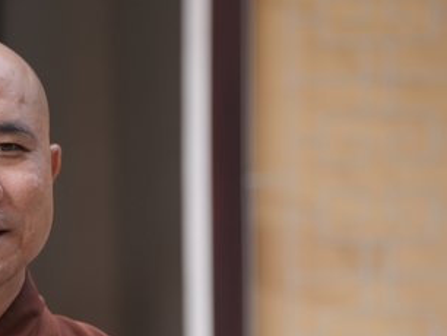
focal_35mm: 260
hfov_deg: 7.5
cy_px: 392
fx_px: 3360
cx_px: -115
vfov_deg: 5.7
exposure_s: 1/400
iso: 500
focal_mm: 85
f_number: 2.8
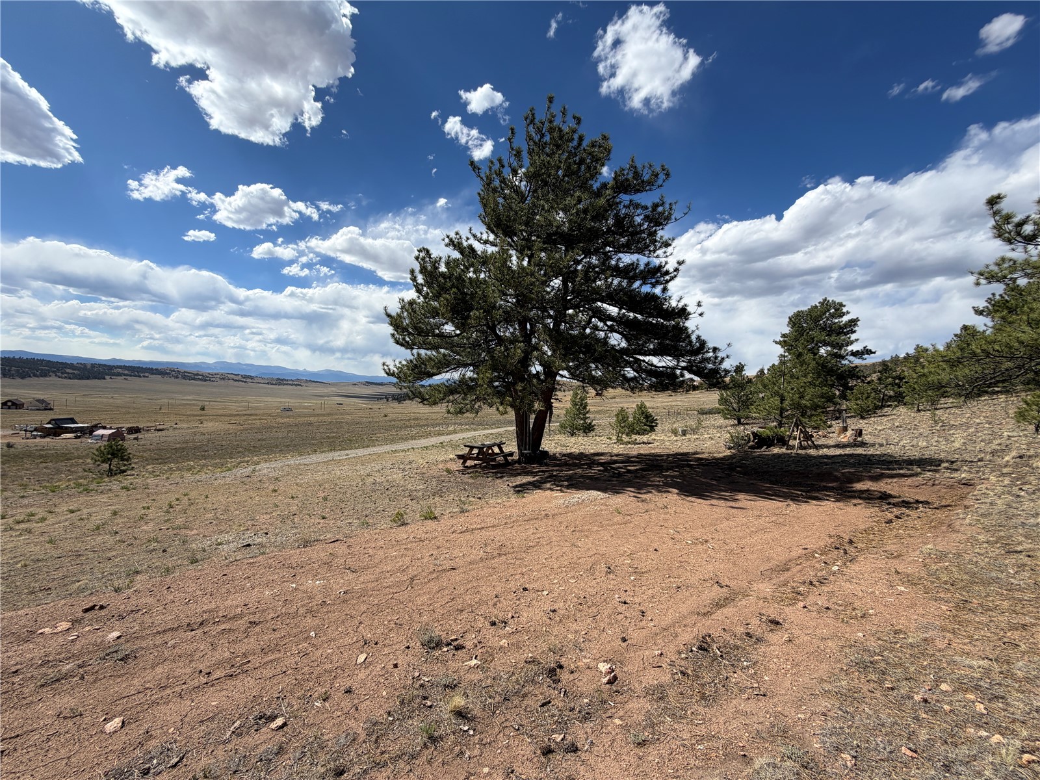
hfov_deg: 102.1
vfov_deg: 85.7
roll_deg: -2.7
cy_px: 390
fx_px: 421
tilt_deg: +0.7
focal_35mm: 14
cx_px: 520
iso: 20
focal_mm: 2.22
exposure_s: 1/1145
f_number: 2.2
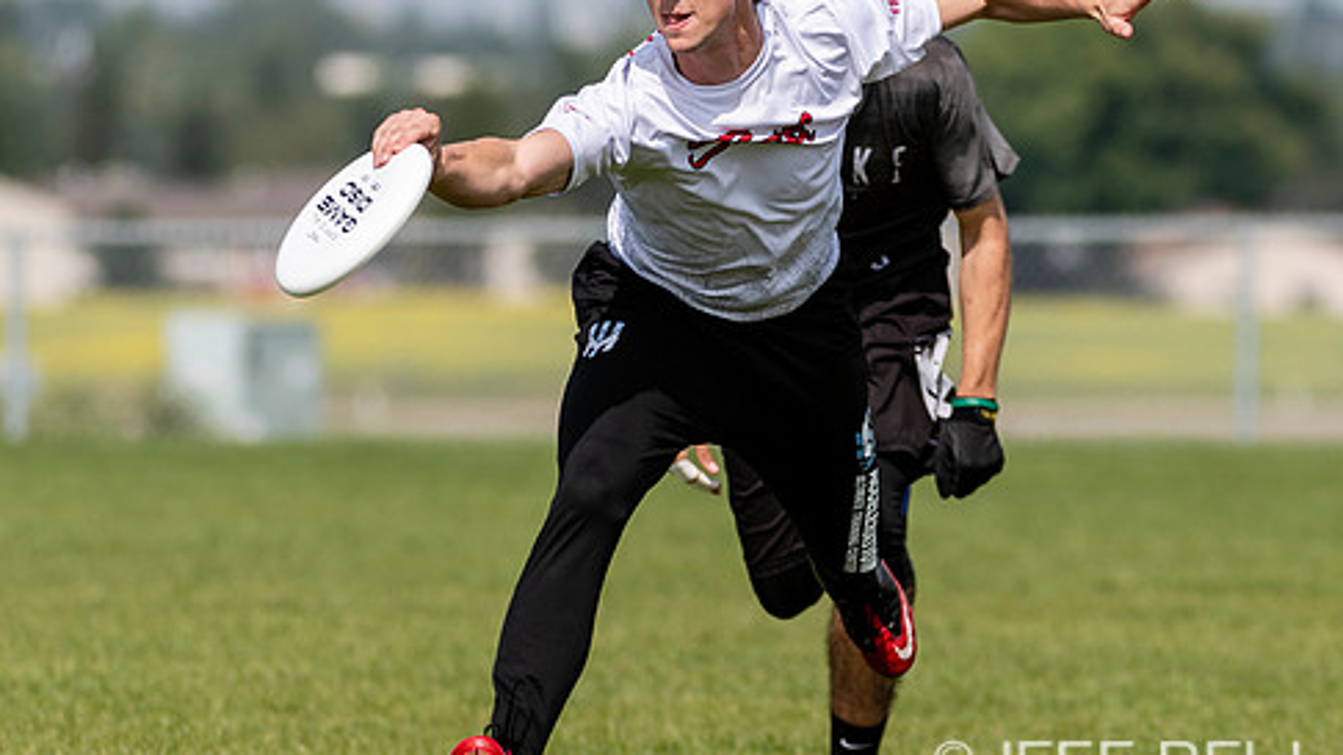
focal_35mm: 729
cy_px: 185
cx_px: 710
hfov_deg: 3.0
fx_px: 25952
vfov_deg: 1.7
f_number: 4
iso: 100
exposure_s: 1/1250
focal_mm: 240
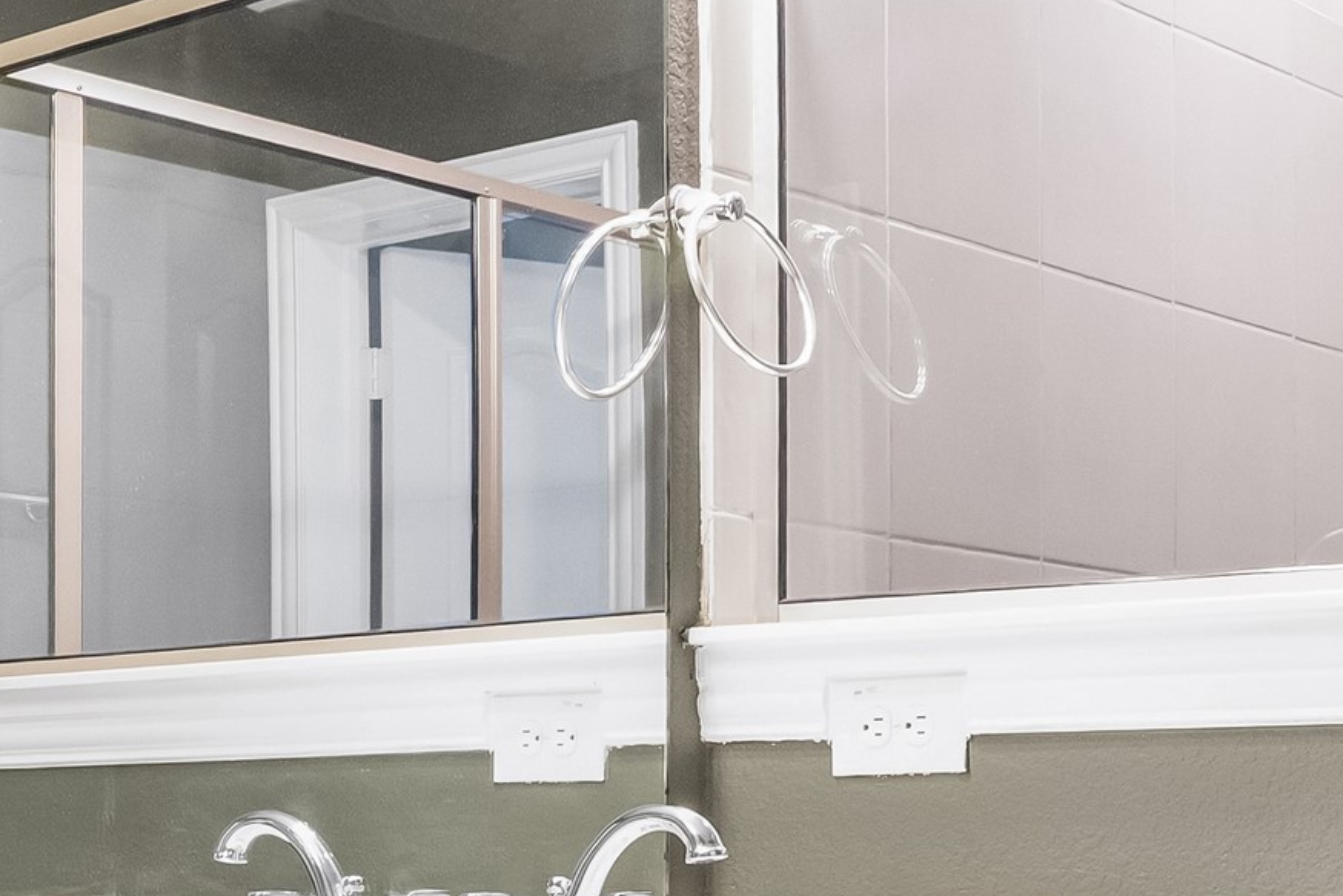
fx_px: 2873
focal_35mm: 77
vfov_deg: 17.3
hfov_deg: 24.3
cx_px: -200
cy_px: 922
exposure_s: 1/10
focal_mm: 21
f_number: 11
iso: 1600
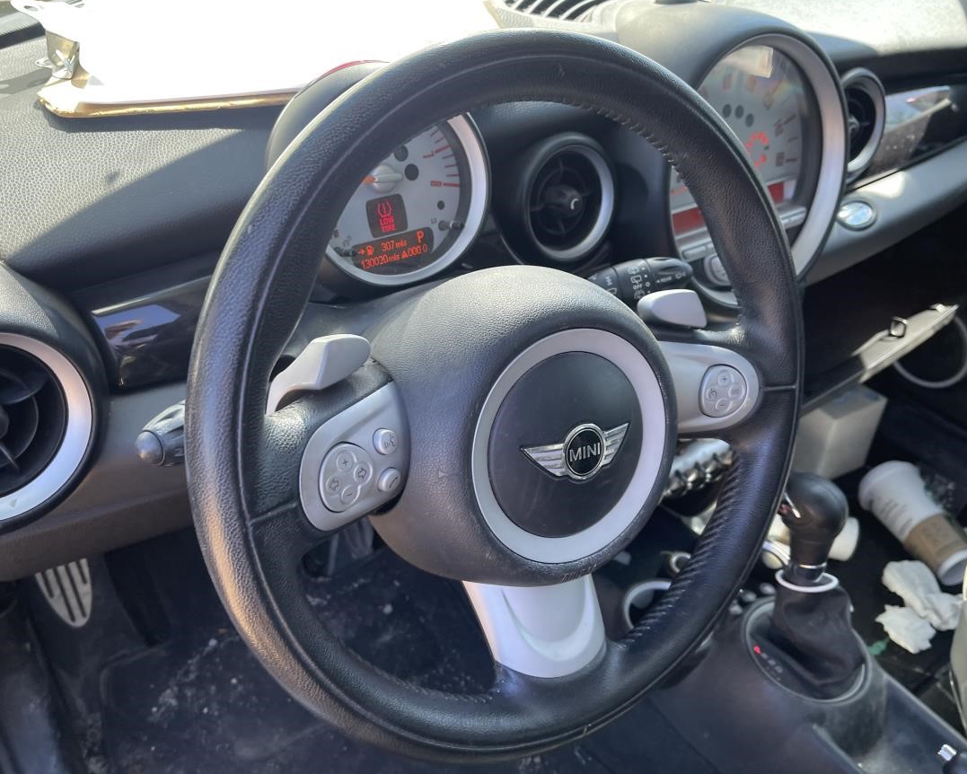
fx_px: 830
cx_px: 445
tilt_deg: -37.9
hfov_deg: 60.4
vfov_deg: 50.0
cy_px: 382
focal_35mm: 29
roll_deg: -5.1
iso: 32
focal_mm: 5.1
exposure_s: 1/121
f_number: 1.6
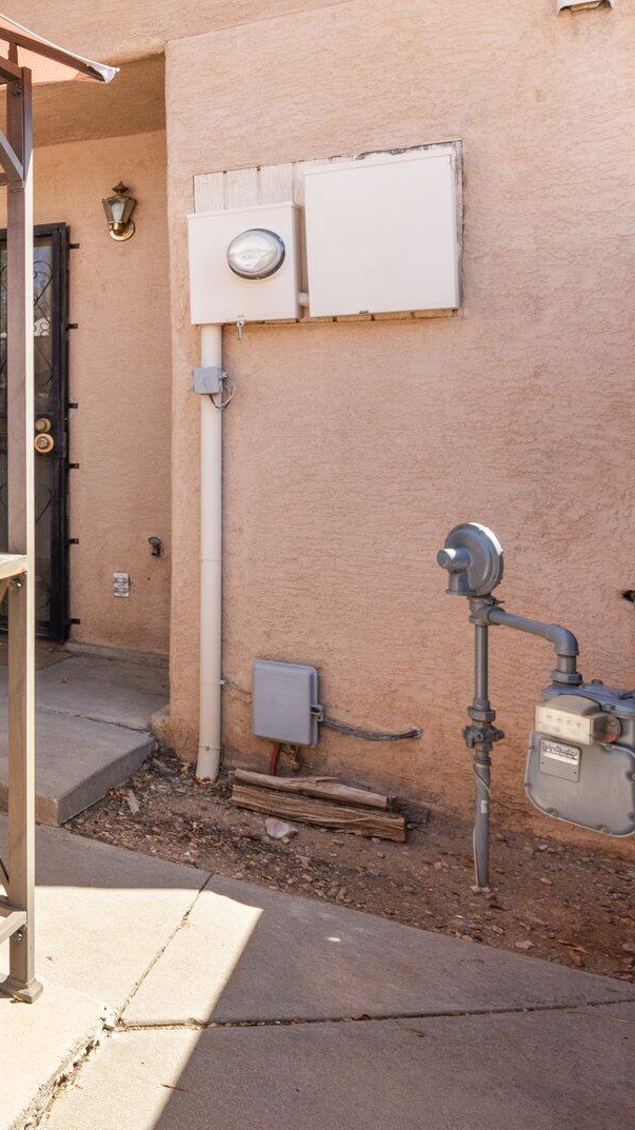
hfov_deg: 23.5
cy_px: 474
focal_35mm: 34
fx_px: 1018
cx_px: -426
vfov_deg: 57.7
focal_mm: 17
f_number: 9
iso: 250
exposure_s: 1/30
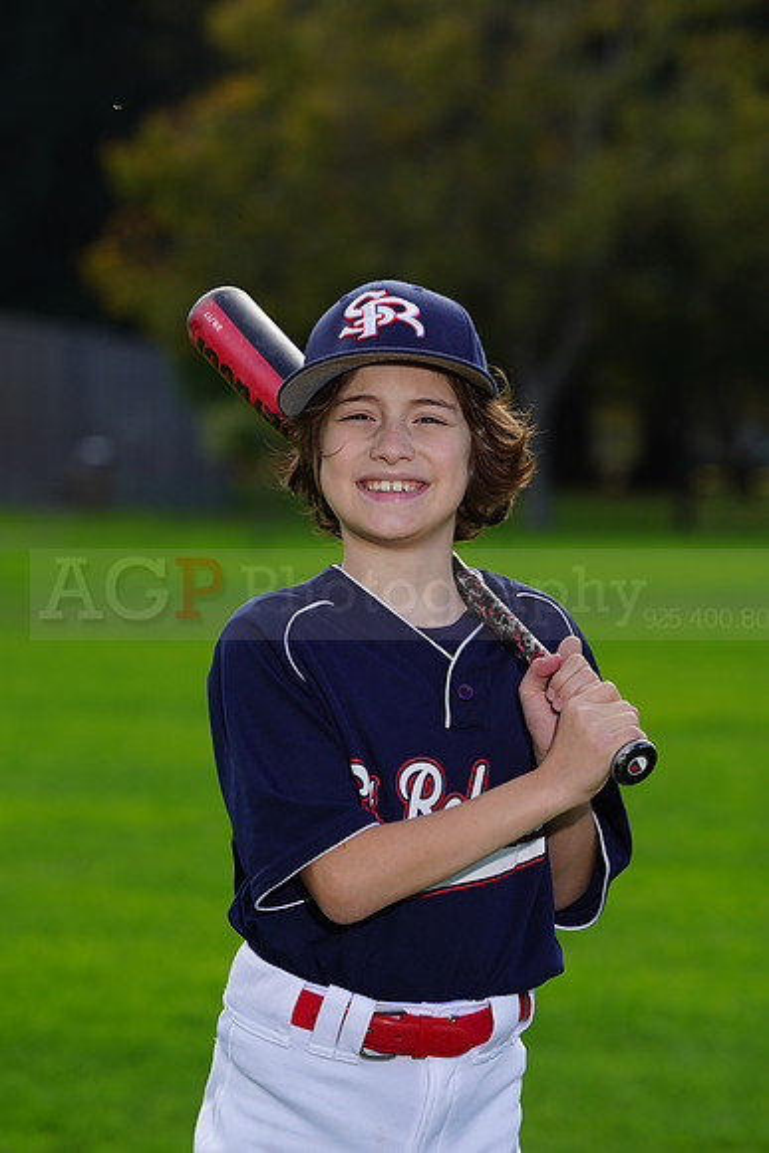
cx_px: 384
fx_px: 7076
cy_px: 576
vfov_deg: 9.3
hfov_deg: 6.2
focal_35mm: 221
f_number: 8
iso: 200
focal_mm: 221
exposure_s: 1/250
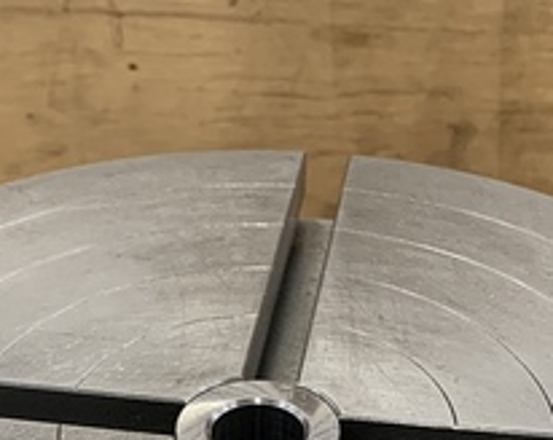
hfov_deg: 24.2
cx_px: 250
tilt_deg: -44.3
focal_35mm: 79
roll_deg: -0.6
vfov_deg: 17.9
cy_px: 601
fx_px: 1291
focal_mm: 4.25
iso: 125
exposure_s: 1/60
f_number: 1.8
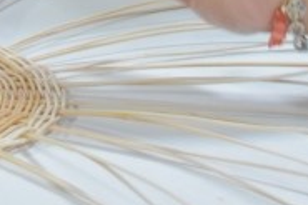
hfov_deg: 9.4
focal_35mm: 216
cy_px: -279
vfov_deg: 6.1
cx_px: -40
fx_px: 1846
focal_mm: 26
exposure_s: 1/60
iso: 1800
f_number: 4
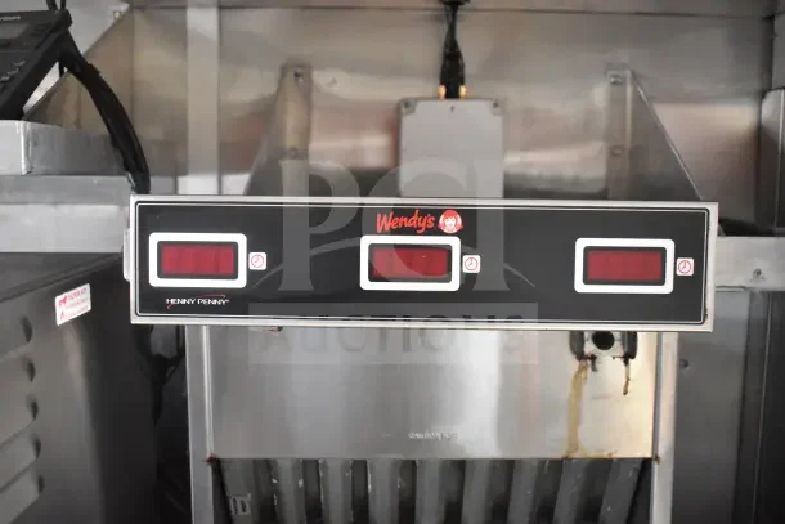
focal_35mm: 36
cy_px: 262
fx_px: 785
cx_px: 392
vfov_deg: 36.9
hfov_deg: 53.1
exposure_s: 1/60
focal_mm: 24
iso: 6400
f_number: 3.8
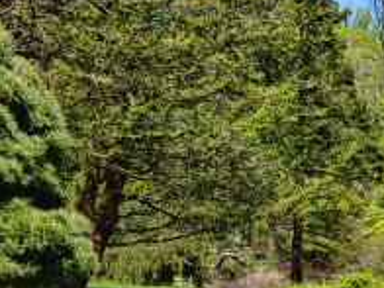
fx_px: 865
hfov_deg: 22.4
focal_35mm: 78
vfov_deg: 18.7
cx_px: 502
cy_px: 242
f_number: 1.5
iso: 50
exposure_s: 1/1639
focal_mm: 4.23
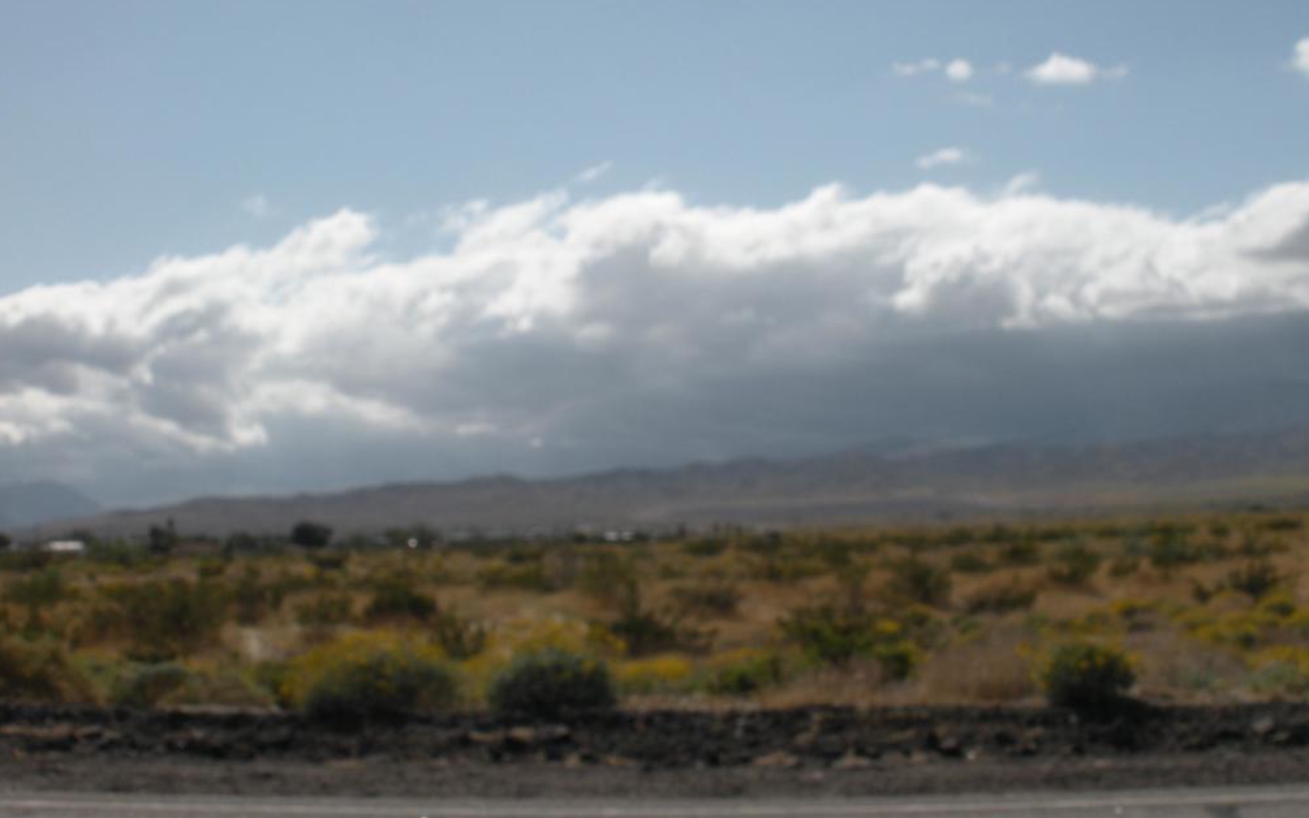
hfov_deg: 37.5
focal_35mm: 54
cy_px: 327
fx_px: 1926
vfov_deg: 23.9
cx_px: 658
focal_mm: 9.1
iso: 64
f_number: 7
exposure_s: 1/570
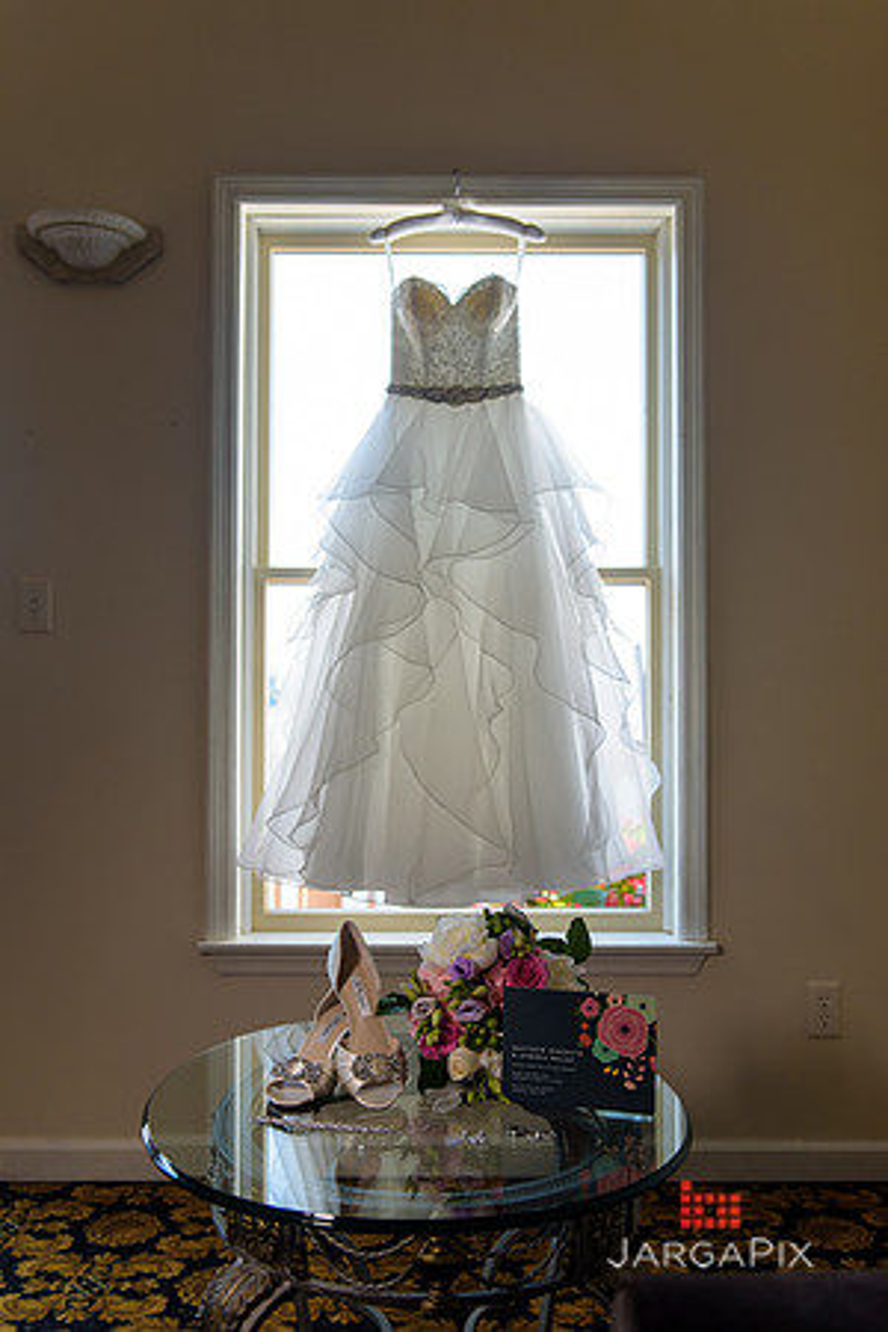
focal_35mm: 34
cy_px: 666
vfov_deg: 55.8
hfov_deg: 38.9
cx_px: 444
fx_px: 1258
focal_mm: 34
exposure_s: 1/250
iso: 400
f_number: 3.2
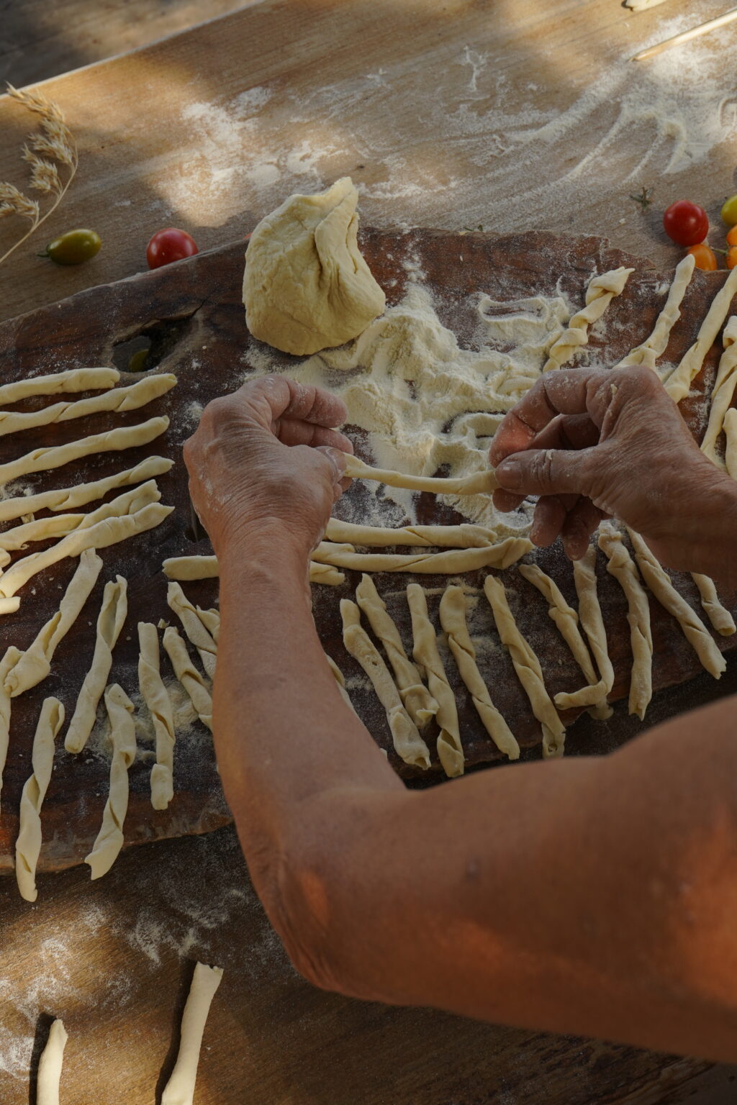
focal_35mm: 61
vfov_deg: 32.9
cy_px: 552
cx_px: 368
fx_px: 1873
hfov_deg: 22.3
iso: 500
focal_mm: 61
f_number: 11
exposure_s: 1/200
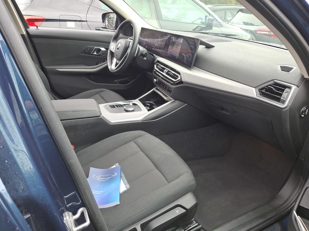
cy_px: 116
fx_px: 223
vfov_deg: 54.9
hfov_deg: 69.4
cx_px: 154
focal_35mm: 25
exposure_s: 1/100
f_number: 1.8
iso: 125
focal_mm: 4.69
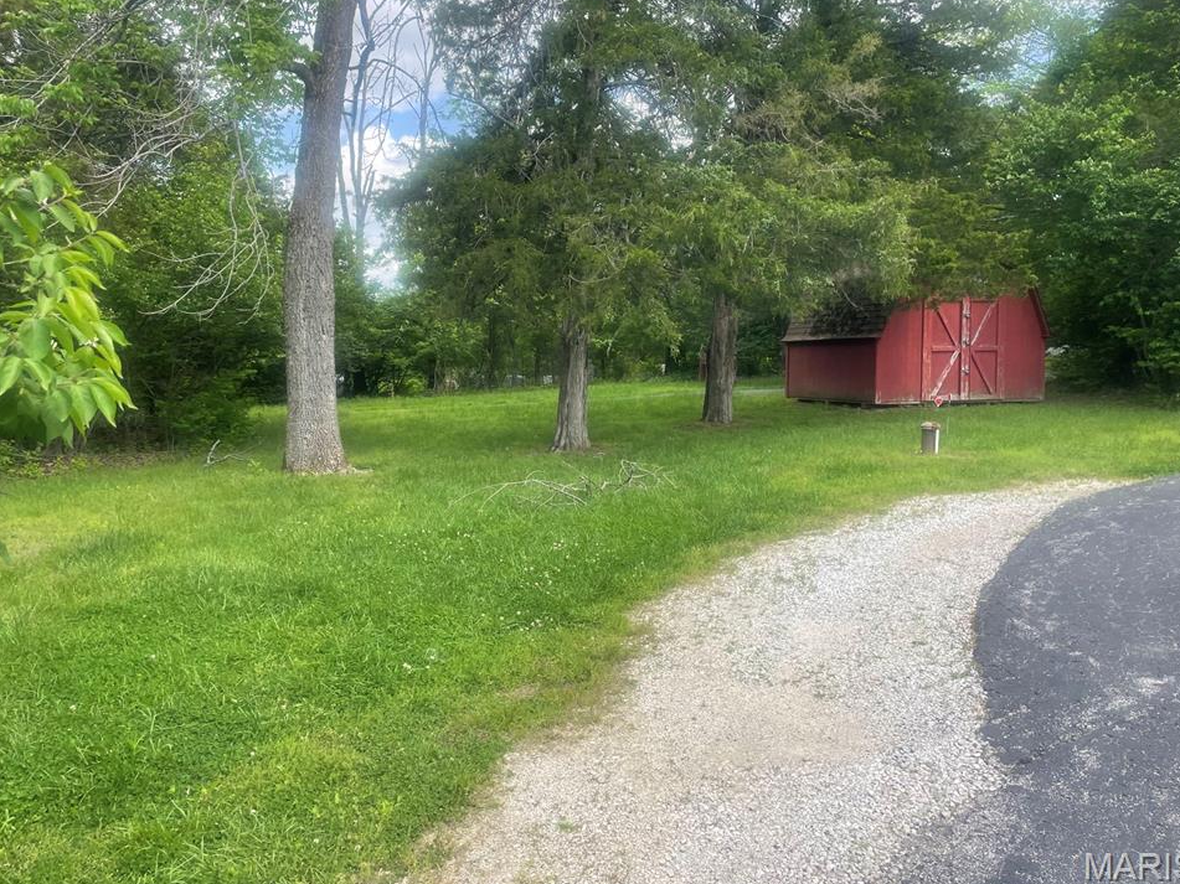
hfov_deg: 63.4
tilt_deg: -2.5
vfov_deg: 49.7
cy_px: 417
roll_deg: +0.1
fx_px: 954
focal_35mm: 28
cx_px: 573
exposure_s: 1/849
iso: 32
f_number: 1.6
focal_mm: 4.2
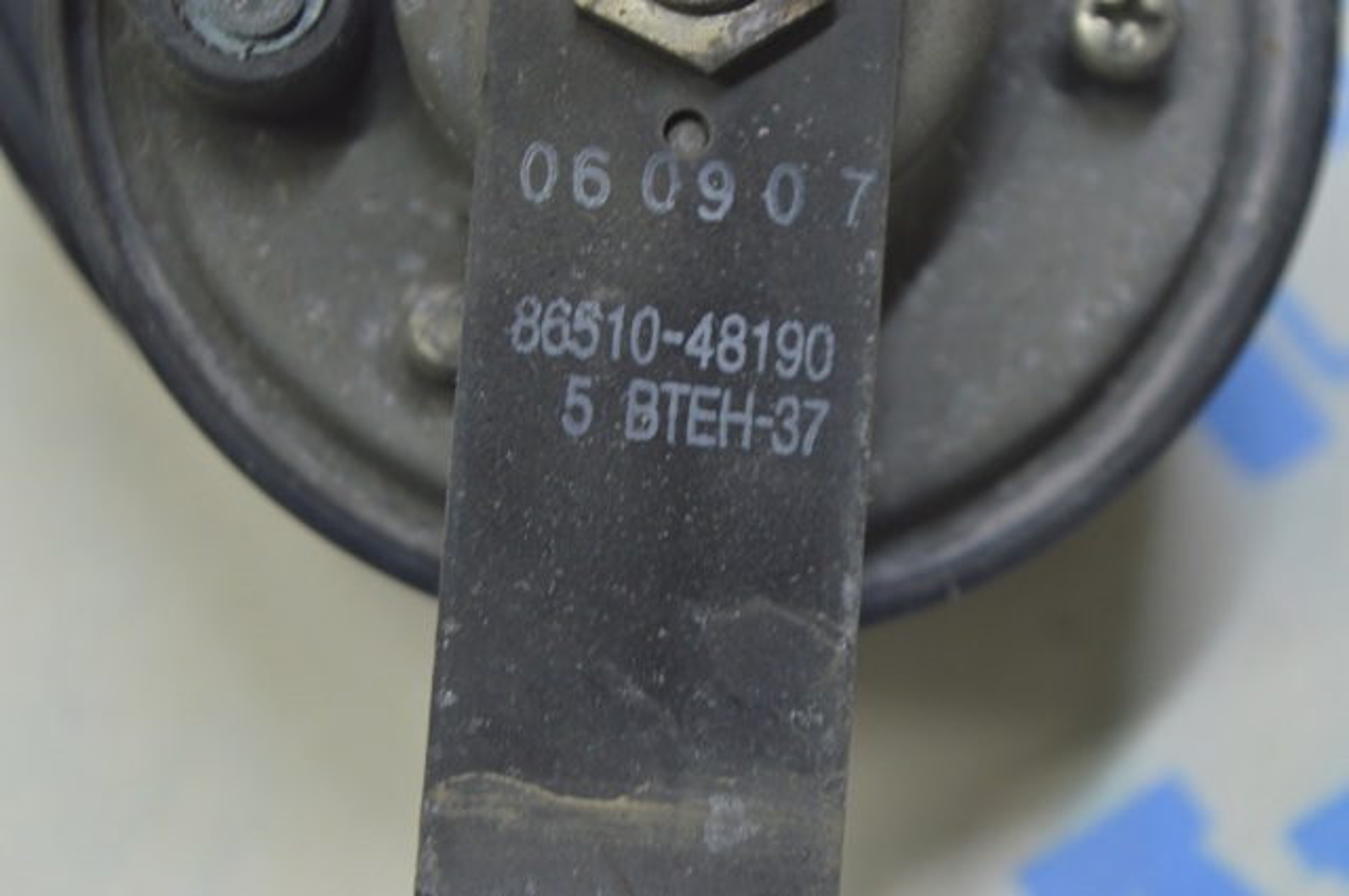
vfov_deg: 16.5
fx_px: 3088
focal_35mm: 82
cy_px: 448
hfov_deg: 24.6
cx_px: 674
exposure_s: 1/20
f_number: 5.6
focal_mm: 55
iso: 400
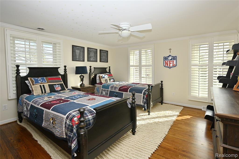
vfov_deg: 81.2
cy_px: 80
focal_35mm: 14
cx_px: 120
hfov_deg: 104.3
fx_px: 93
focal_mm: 14
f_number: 8
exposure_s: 1/160
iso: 250
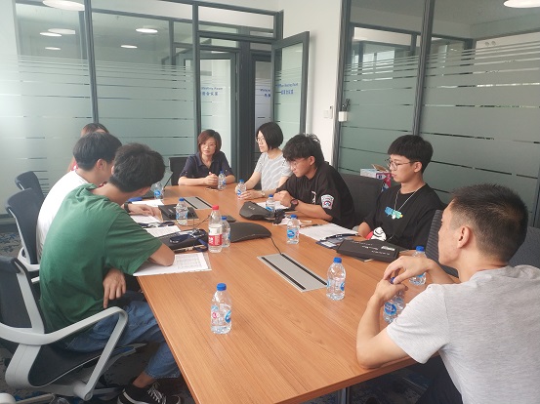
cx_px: 270
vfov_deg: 44.1
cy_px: 202
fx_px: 499
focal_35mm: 32
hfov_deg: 56.8
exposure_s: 1/33
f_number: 2
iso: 176
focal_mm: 4.5
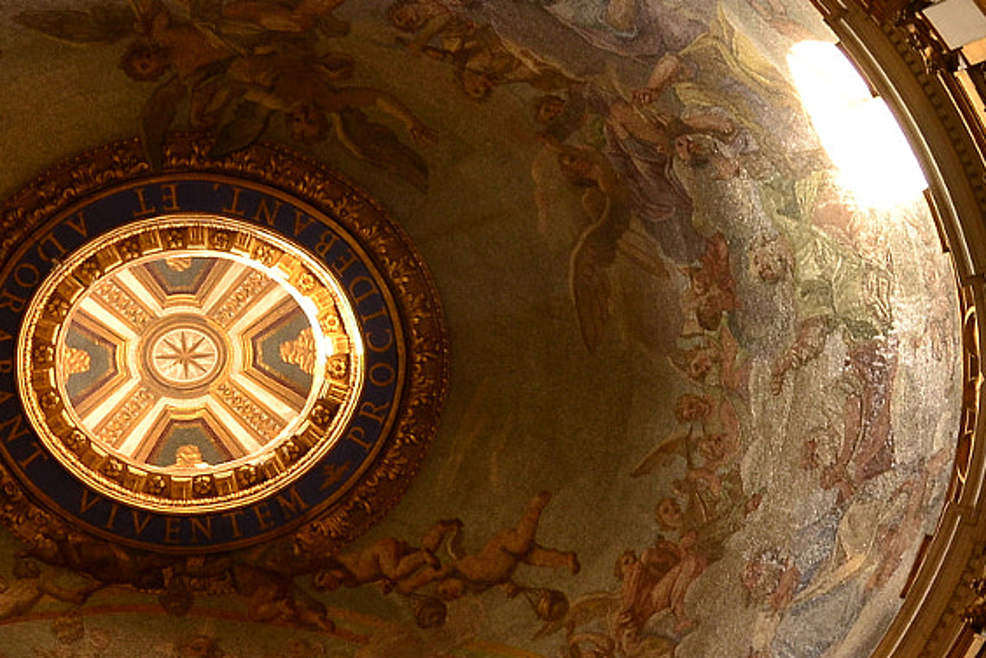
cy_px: 376
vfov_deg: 11.1
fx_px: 3380
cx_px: 246
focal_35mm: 123
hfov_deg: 16.5
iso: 400
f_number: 4.5
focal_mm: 29
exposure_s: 1/20
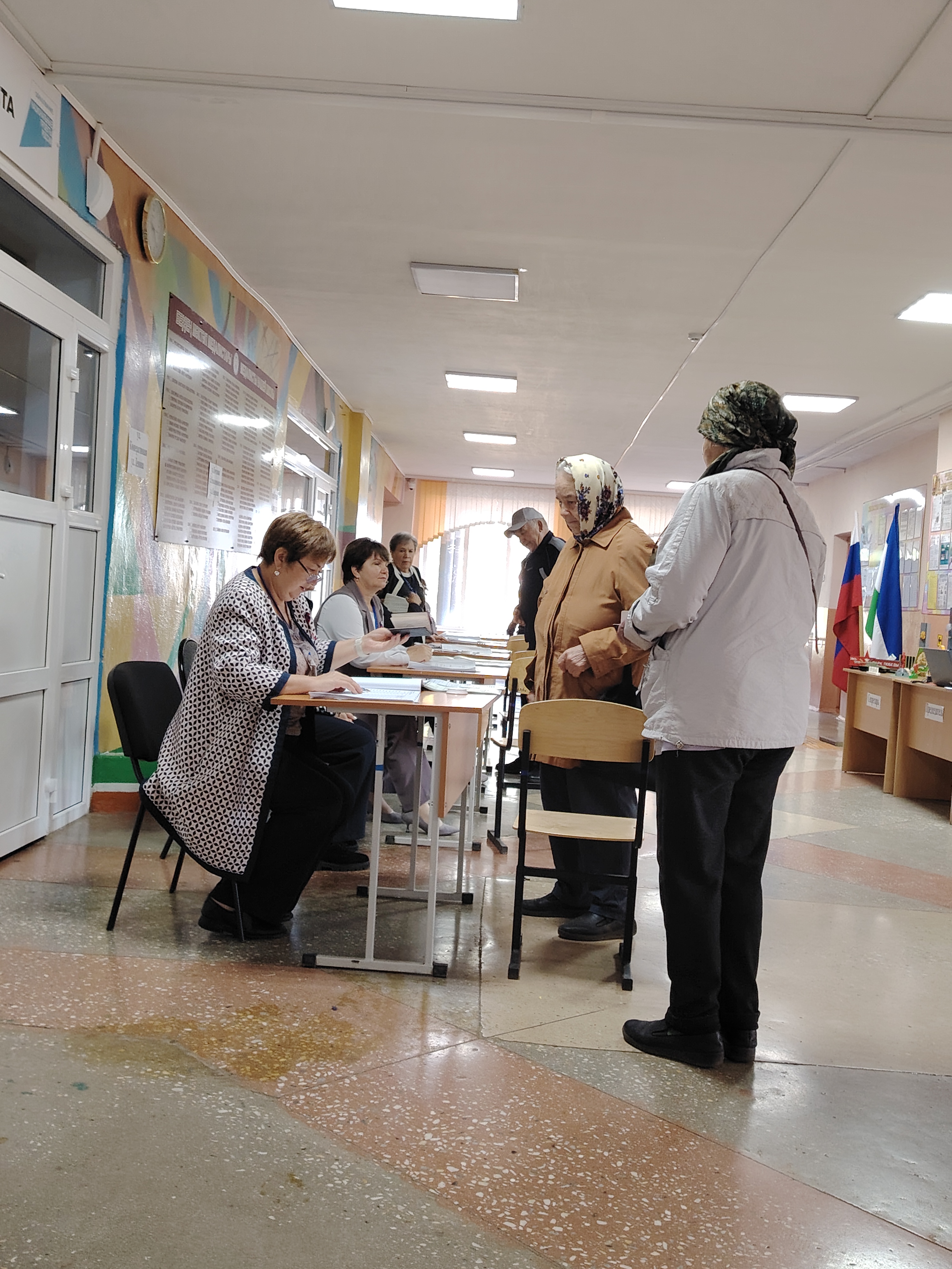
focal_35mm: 33
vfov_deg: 55.4
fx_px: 1210
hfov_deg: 42.9
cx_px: 476
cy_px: 634
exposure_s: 1/33.3
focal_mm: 5.25
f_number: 1.75
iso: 1197
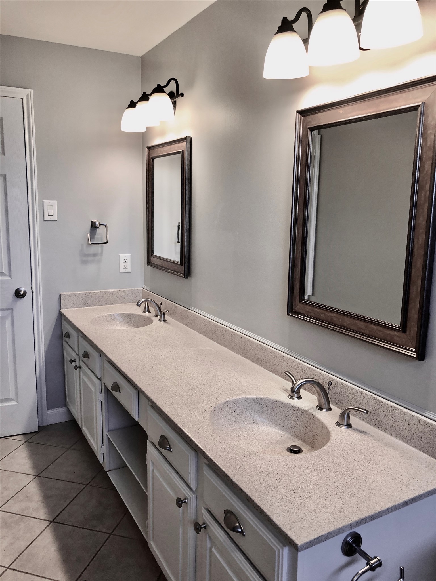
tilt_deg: -10.0
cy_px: 290
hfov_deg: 49.7
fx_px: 470
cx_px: 218
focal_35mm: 28
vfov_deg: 63.4
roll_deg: -1.3
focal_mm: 4
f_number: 1.8
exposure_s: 1/40
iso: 25
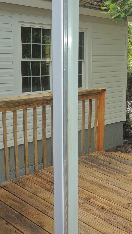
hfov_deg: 23.4
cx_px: 116
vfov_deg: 41.3
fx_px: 311
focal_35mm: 50
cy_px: 105
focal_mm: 4.9
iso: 100
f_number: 3.1
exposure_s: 1/250
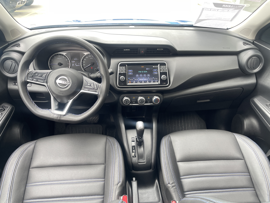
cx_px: 135
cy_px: 102
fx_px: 195
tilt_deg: -31.5
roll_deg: -0.9
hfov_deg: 69.4
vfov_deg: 54.9
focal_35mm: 25
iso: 125
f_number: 1.6
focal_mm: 5.1
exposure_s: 1/121
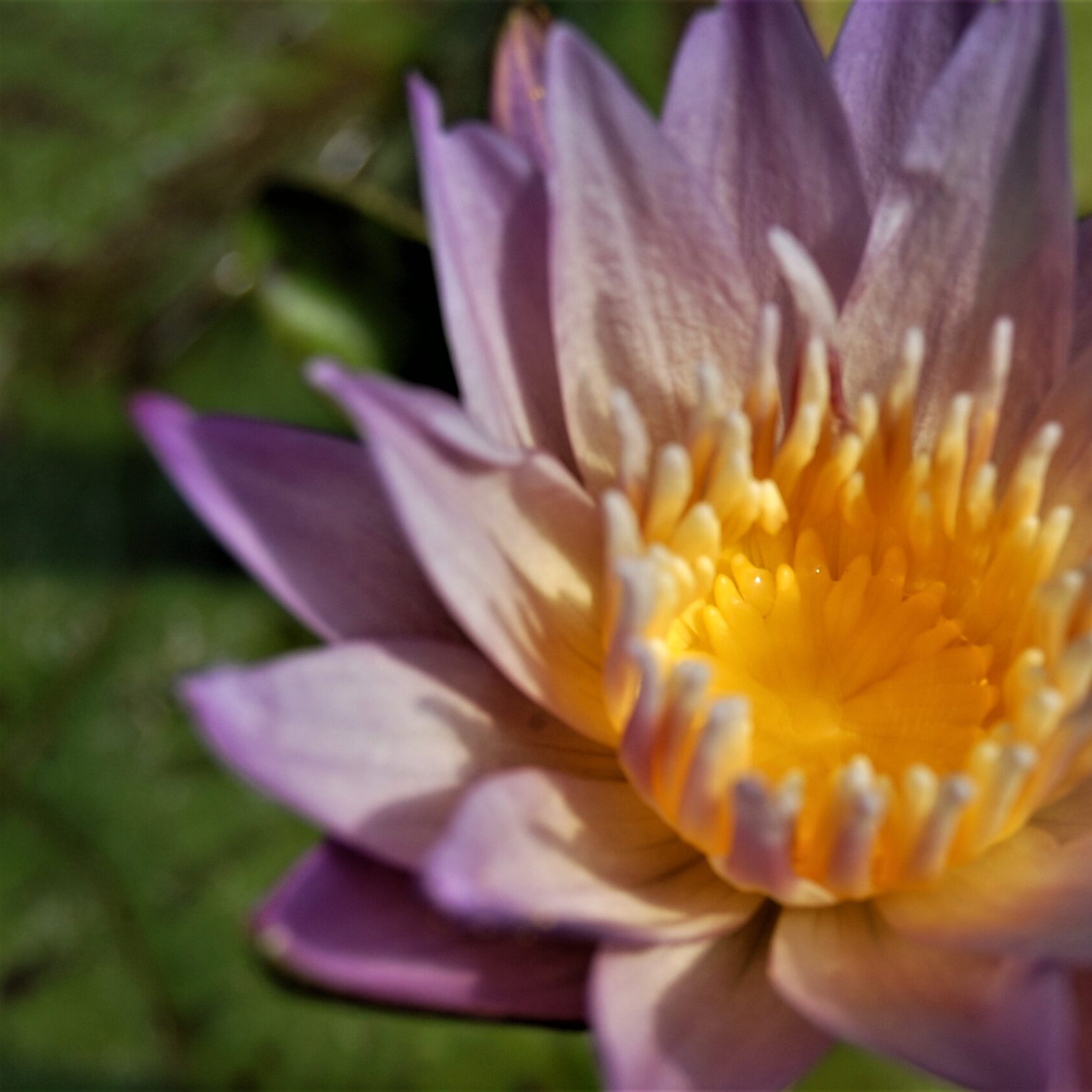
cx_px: 820
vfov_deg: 16.5
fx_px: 3770
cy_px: 546
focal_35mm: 106
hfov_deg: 16.4
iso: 200
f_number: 9
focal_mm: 55
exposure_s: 1/320
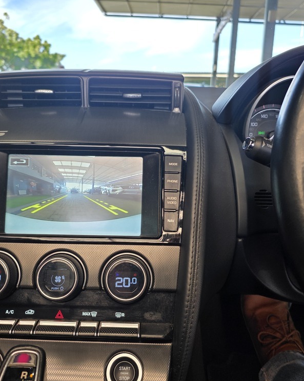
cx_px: 139
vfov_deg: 57.2
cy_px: 195
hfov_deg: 47.0
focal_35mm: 31
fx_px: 349
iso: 64
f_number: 1.7
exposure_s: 1/180
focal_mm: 6.25
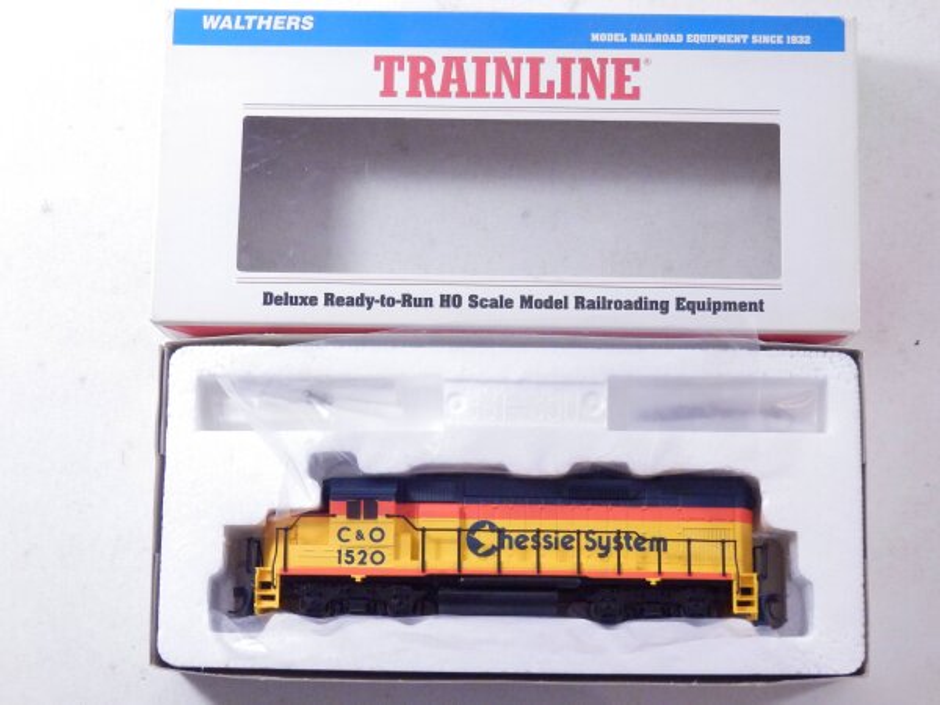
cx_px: 470
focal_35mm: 66
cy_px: 352
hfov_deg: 29.4
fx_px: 1792
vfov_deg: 22.3
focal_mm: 11.9
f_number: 4.4
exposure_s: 1/160
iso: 1000
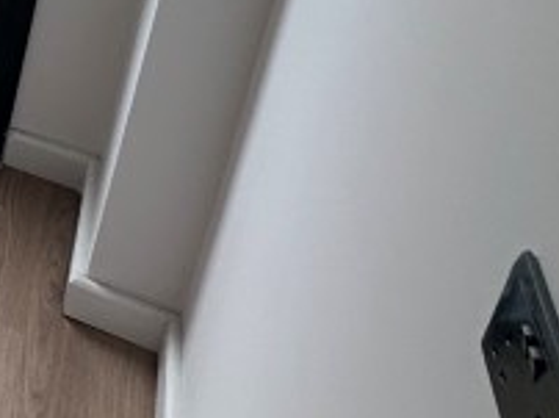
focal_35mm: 71
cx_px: -706
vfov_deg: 17.0
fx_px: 1145
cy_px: -332
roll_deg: +1.9
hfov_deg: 16.2
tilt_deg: -18.8
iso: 50
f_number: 2.2
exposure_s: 1/99
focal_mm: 2.22
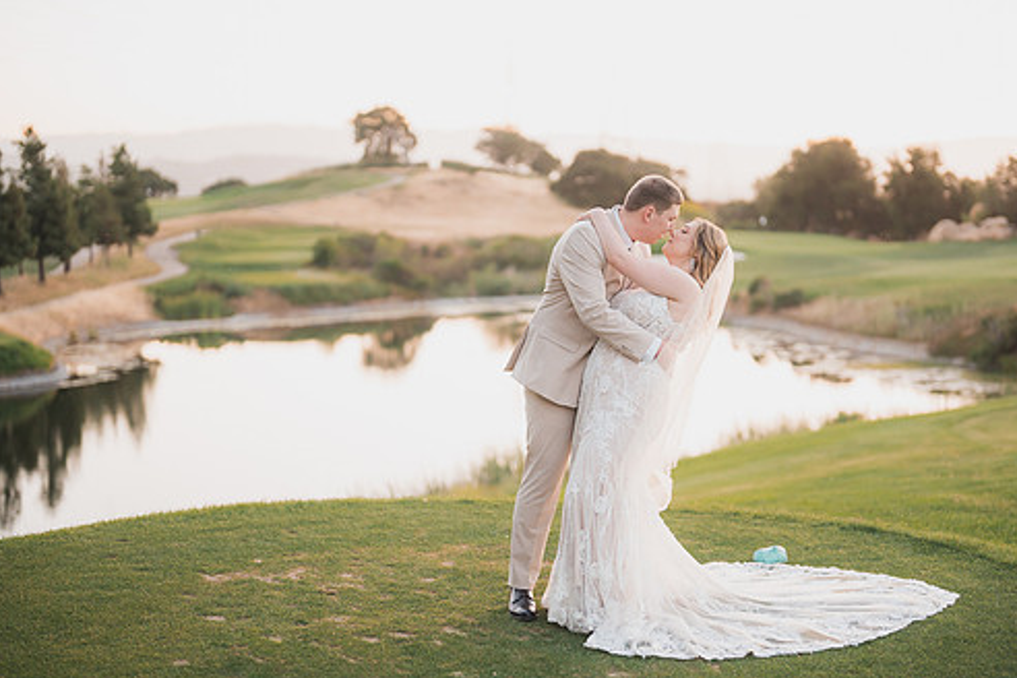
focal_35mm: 59
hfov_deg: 33.9
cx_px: 550
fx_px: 1667
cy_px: 348
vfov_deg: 23.0
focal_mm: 50
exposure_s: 1/800
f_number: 1.2
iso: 640
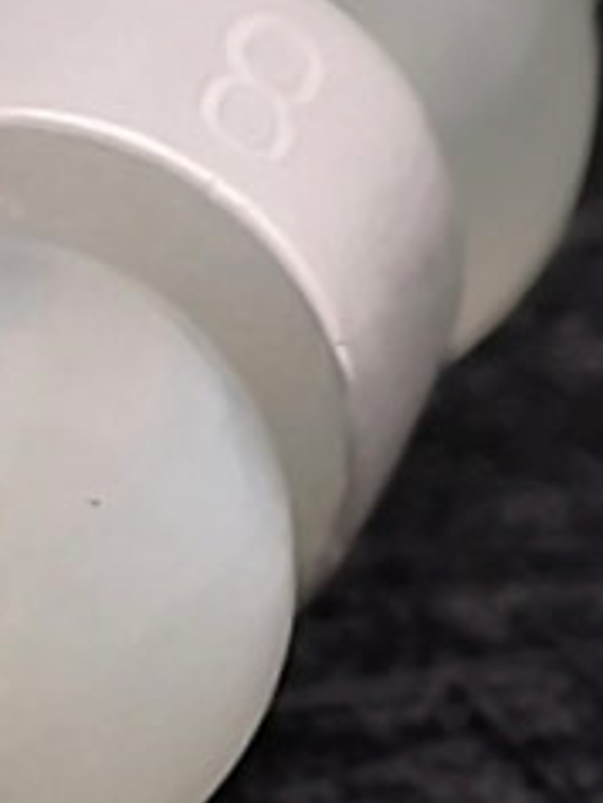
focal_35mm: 344
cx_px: -152
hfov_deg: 4.3
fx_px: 7983
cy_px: 1348
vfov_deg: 5.7
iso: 200
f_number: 2.67
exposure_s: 1/400
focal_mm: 22.48
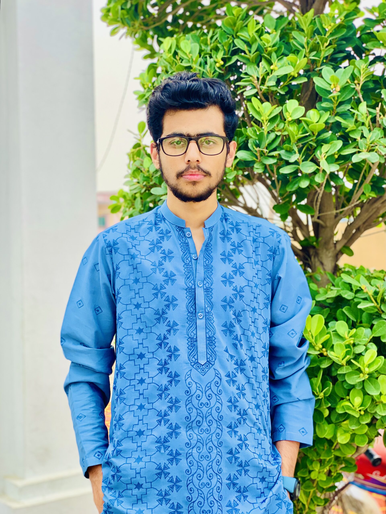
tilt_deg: +1.7
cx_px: 193
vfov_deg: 36.8
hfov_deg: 28.0
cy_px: 257
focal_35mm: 52
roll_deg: +1.6
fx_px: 773
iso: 20
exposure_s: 1/393
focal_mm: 6
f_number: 2
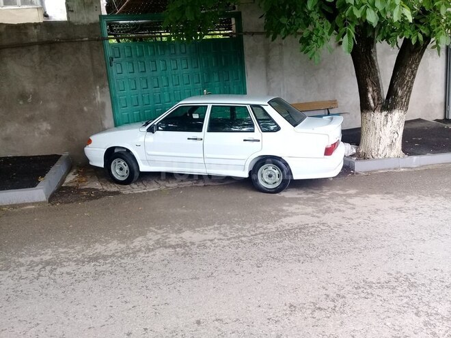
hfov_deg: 58.4
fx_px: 404
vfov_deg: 45.4
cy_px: 169
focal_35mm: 31
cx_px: 226
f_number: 2.2
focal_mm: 3.3
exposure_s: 1/100
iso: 64
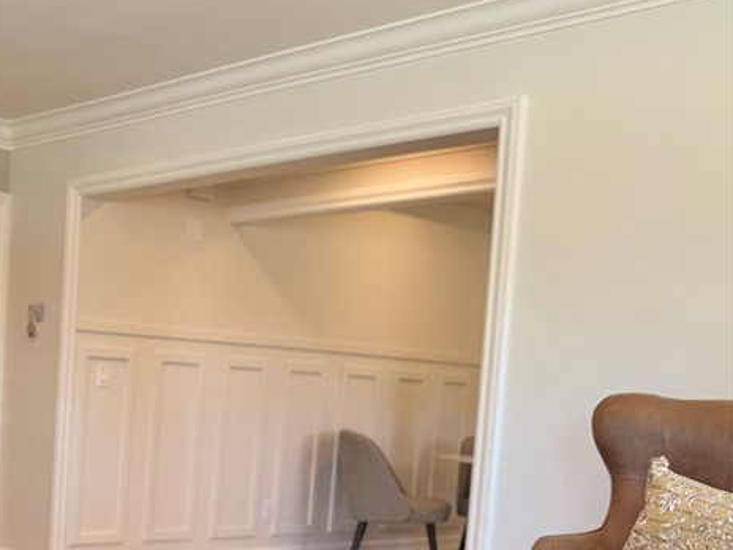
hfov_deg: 32.0
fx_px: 1122
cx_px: -73
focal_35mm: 53
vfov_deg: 26.6
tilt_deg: -5.2
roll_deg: -2.3
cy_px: 499
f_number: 1.78
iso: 80
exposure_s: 1/120
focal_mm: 6.76
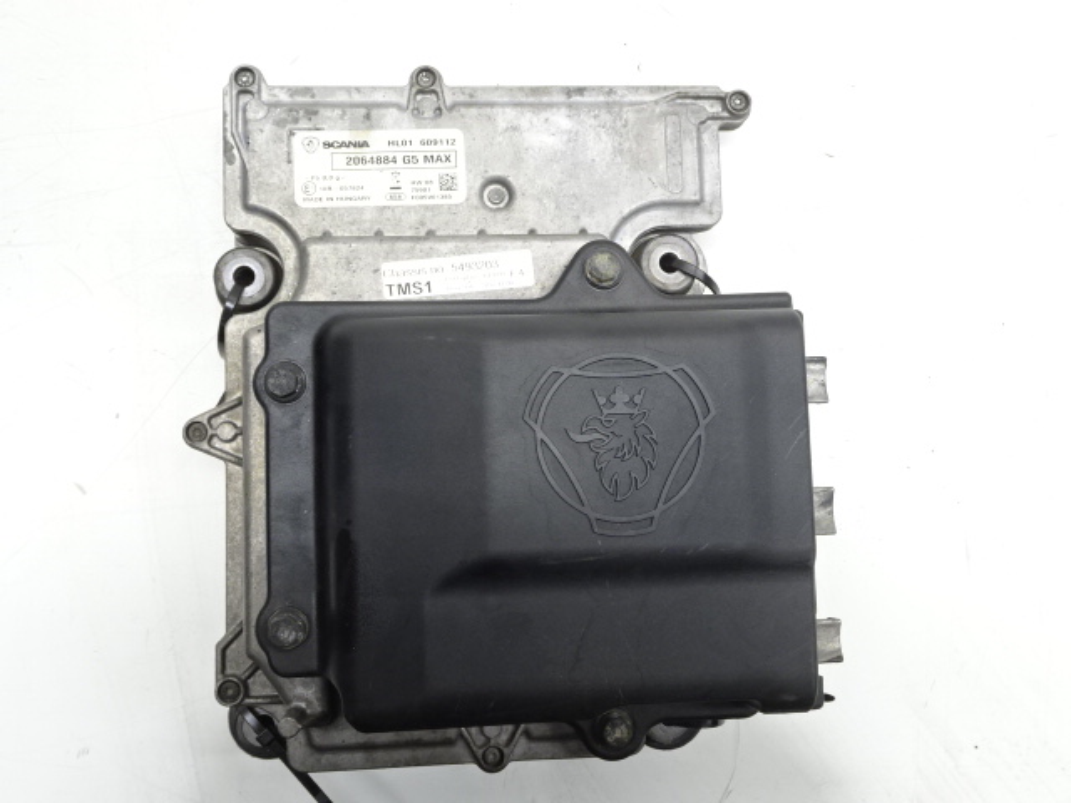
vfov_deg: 44.2
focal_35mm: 32
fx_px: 990
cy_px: 402
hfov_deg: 56.8
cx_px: 536
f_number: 4
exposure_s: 1/40
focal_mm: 5.43
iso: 250
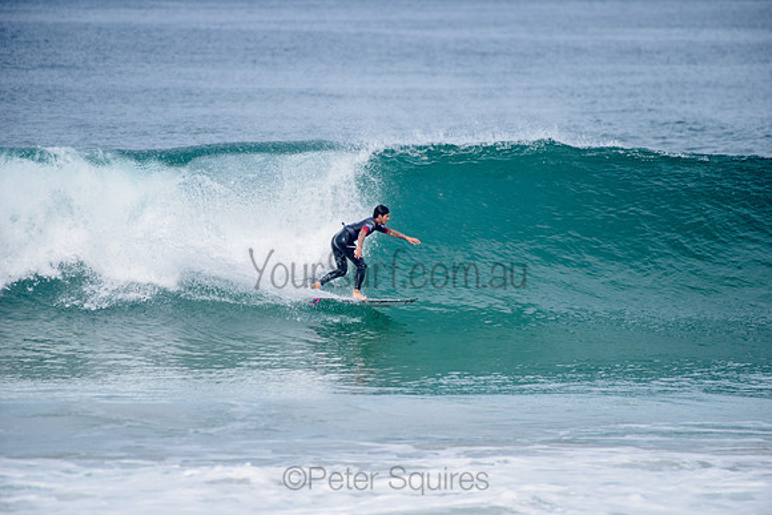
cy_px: 258
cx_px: 386
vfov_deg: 2.8
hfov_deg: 4.1
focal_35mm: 500
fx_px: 10724
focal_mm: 500
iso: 250
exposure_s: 1/2000
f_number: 5.6
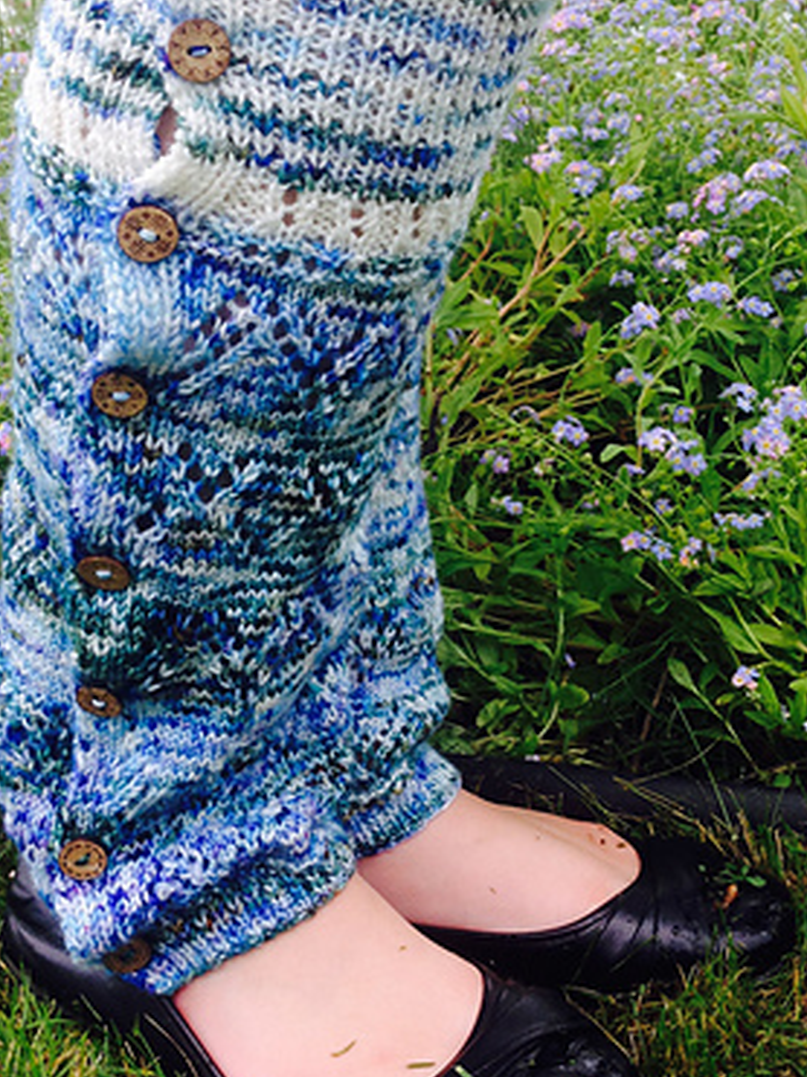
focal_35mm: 57
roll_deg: +6.1
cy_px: 494
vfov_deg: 33.8
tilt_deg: -16.4
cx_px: 395
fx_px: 1773
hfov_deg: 25.6
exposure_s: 1/132
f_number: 2.4
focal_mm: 4.12
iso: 50
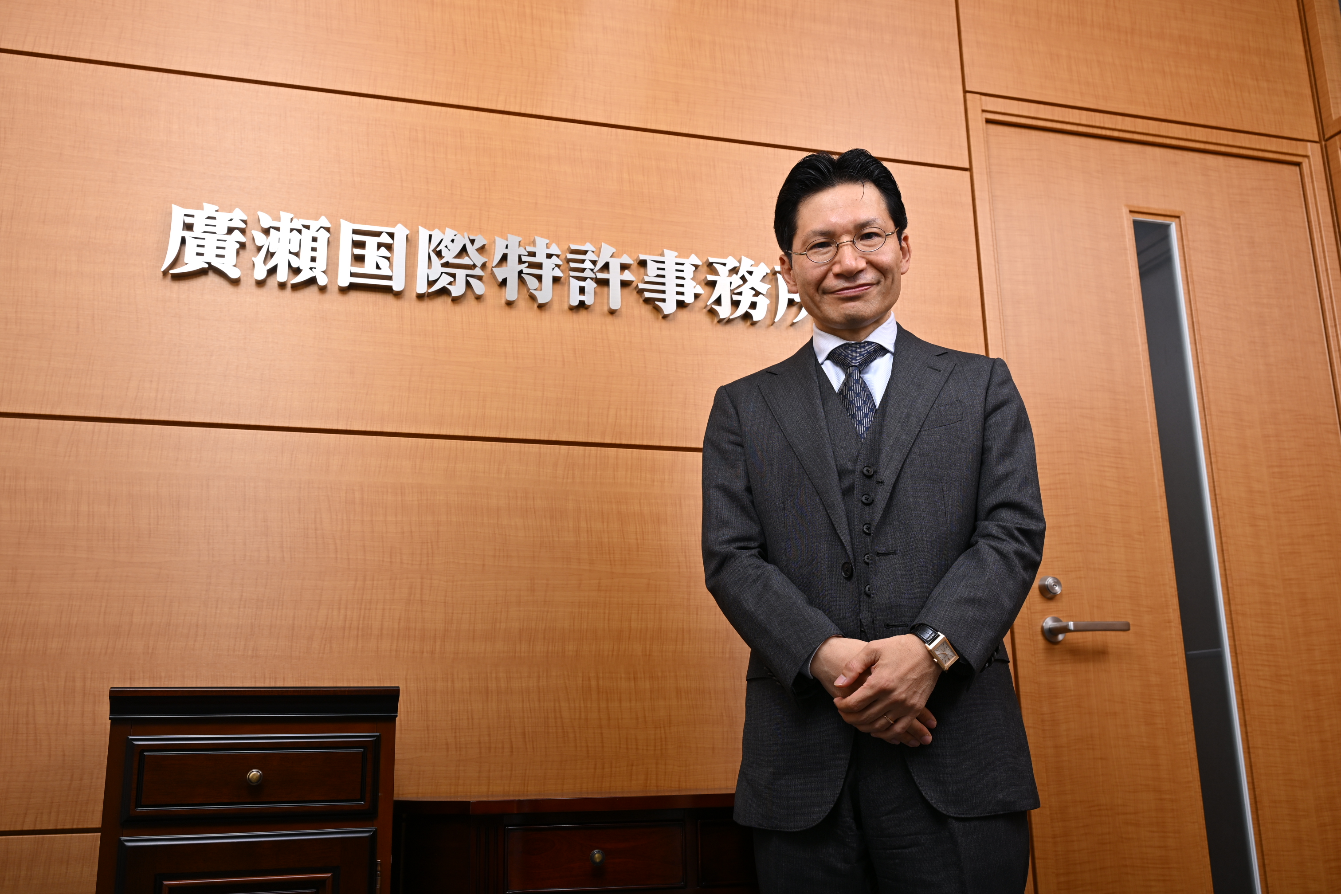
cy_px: 447
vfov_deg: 39.4
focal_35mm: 34
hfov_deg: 56.5
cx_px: 670
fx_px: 1248
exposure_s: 1/160
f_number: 6.3
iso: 200
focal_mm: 33.5
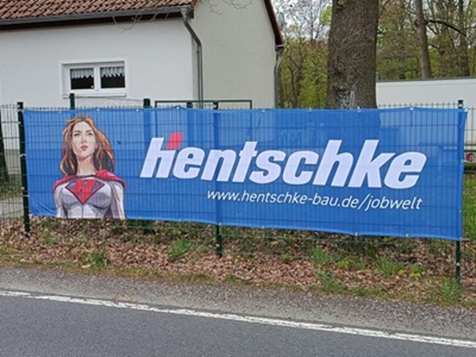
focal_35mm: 43
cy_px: 178
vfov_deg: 33.6
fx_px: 591
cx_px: 238
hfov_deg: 43.9
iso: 63
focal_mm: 5.24
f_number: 1.7
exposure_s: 1/100
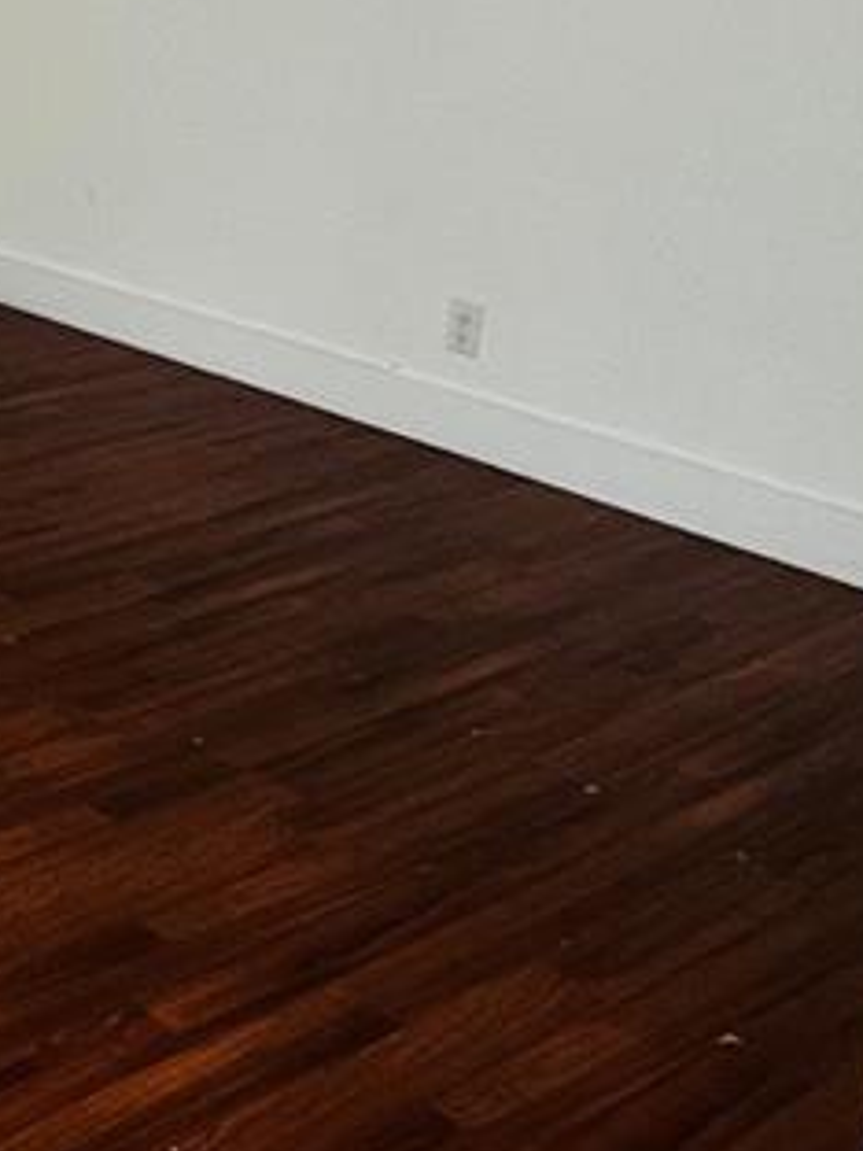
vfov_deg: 36.7
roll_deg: -0.5
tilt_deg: -12.2
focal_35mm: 50
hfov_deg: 21.4
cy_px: 207
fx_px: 1662
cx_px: -612
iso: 125
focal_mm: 1.57
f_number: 1.8
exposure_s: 1/120
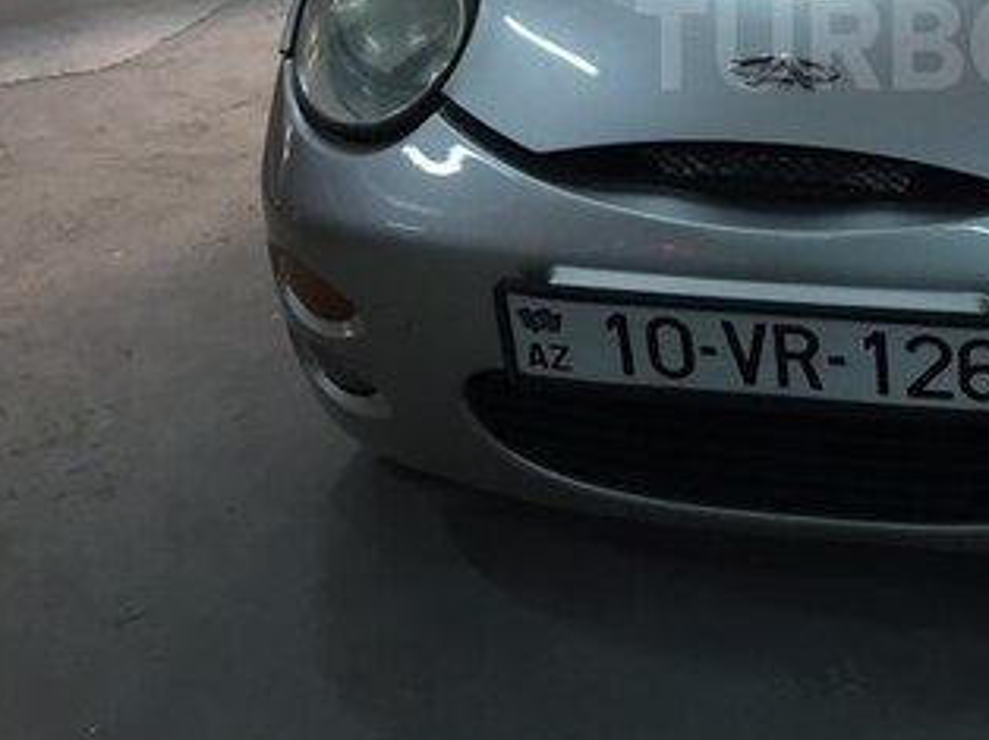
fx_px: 1741
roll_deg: -1.0
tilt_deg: -16.3
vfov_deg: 23.2
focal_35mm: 61
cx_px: 958
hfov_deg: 29.8
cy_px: 43
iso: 100
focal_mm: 4.15
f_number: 2.2
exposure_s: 1/33
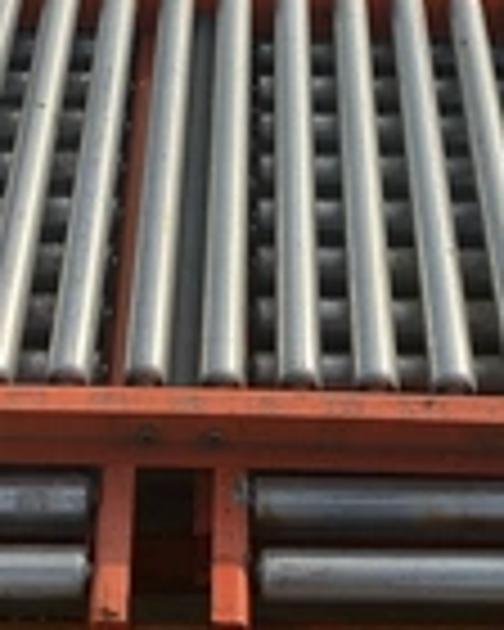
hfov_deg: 18.9
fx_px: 1510
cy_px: -27
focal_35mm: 81
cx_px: 234
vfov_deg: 22.5
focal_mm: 3
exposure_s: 1/2141
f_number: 1.8
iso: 25
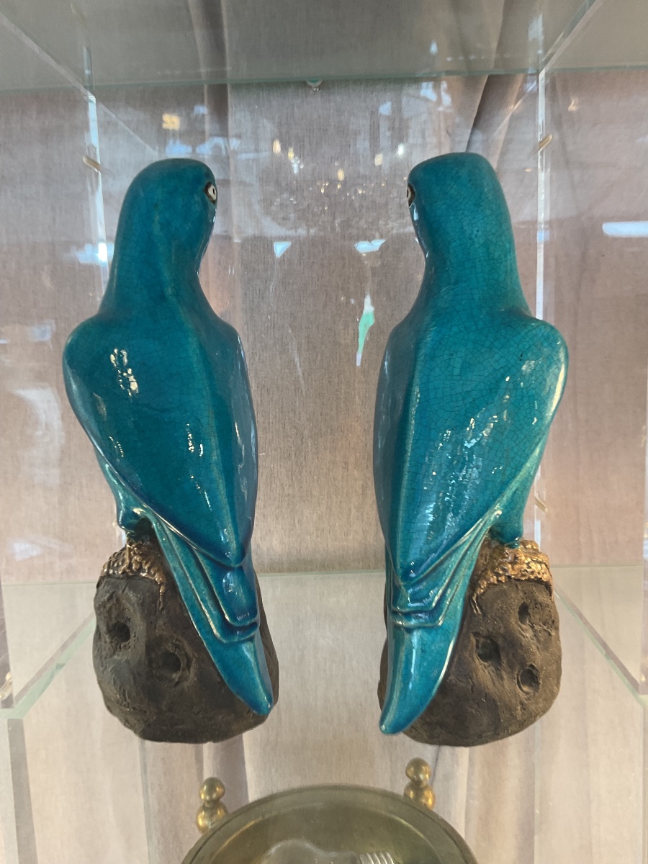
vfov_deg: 61.7
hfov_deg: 48.2
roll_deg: +1.2
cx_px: 324
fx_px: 724
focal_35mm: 29
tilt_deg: -4.7
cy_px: 432
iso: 32
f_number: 1.8
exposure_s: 1/50
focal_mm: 3
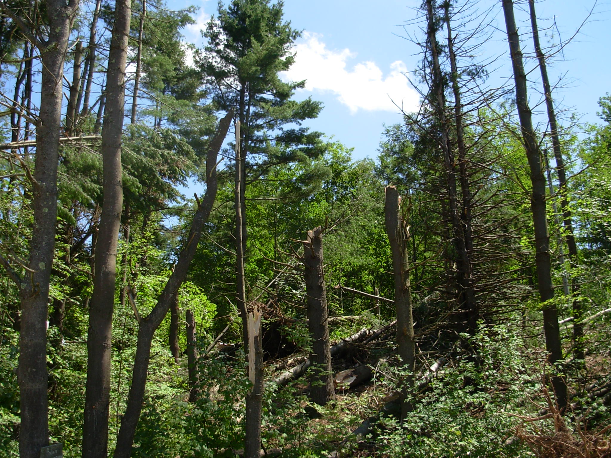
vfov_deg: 37.7
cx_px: 306
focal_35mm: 38
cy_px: 229
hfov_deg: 49.0
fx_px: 671
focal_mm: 6.3
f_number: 2.9
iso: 50
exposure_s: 1/645
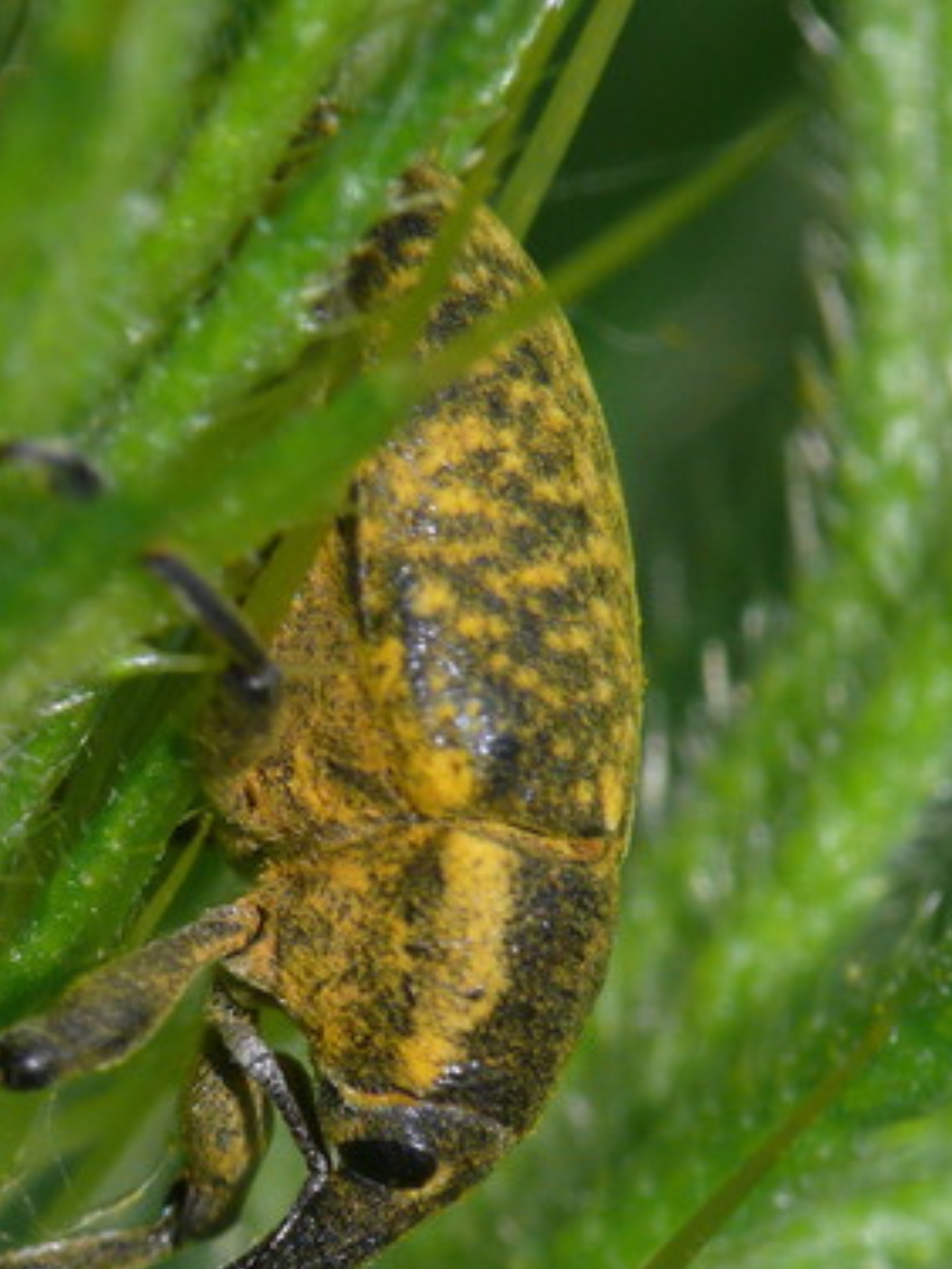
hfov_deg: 2.1
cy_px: 810
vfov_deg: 2.8
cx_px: 385
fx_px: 26182
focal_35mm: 714
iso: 200
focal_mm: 88.8
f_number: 11
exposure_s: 1/125
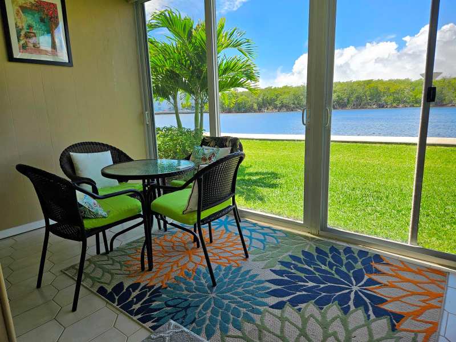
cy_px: 171
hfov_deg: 73.9
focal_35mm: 23
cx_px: 228
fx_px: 303
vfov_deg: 58.9
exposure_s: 1/375
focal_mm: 5.4
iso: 25
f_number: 1.8
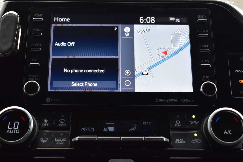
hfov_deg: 31.9
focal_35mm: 63
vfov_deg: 21.6
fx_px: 425
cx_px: 122
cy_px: 81
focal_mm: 42
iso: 400
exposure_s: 1/25
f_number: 7.1
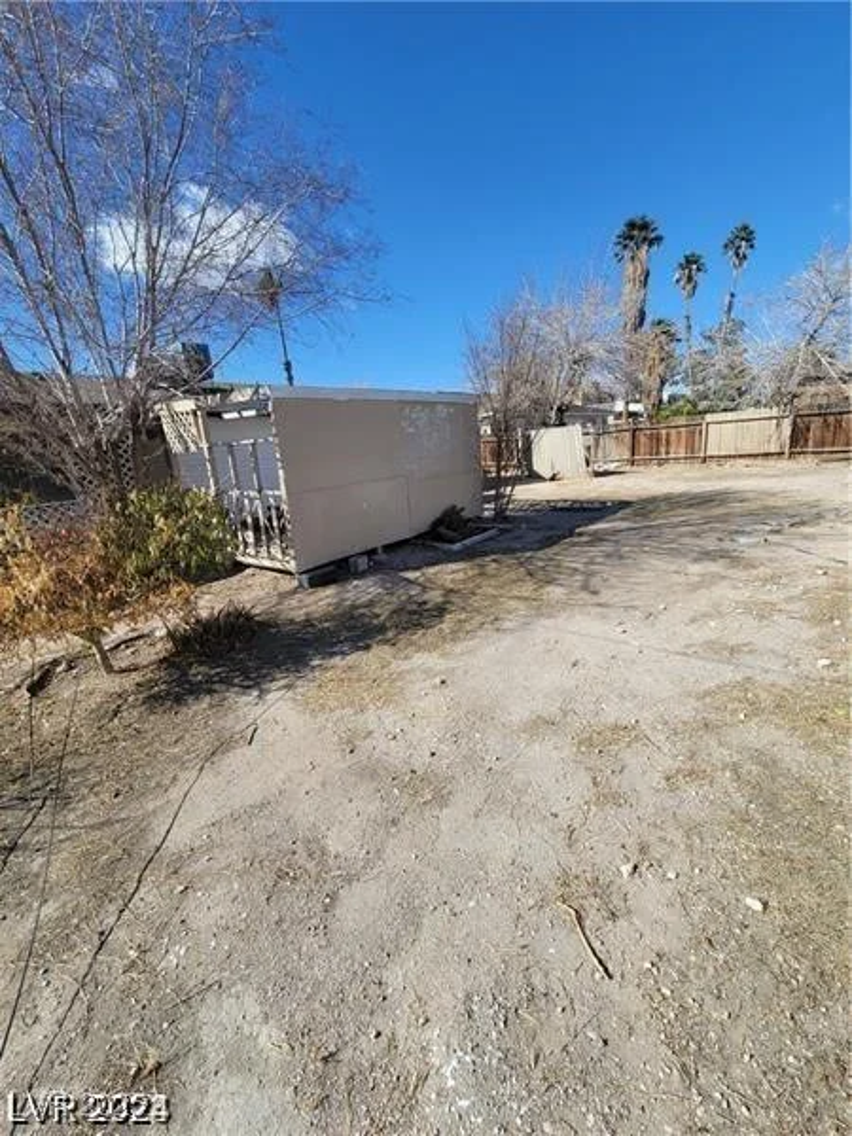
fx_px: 427
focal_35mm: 13
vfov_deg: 106.2
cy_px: 568
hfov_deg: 89.9
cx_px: 426
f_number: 2.2
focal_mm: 2.2
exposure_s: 1/1973
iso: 64
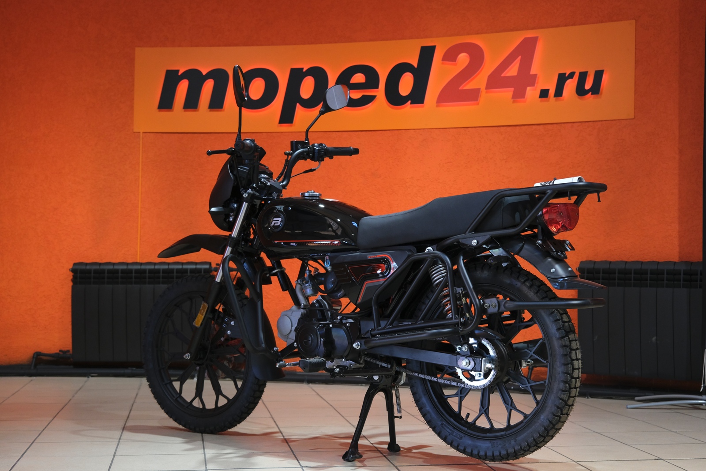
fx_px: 1059
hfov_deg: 36.9
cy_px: 236
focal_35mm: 54
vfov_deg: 25.1
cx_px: 353
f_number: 4
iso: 1250
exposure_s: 1/100
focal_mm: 35.8
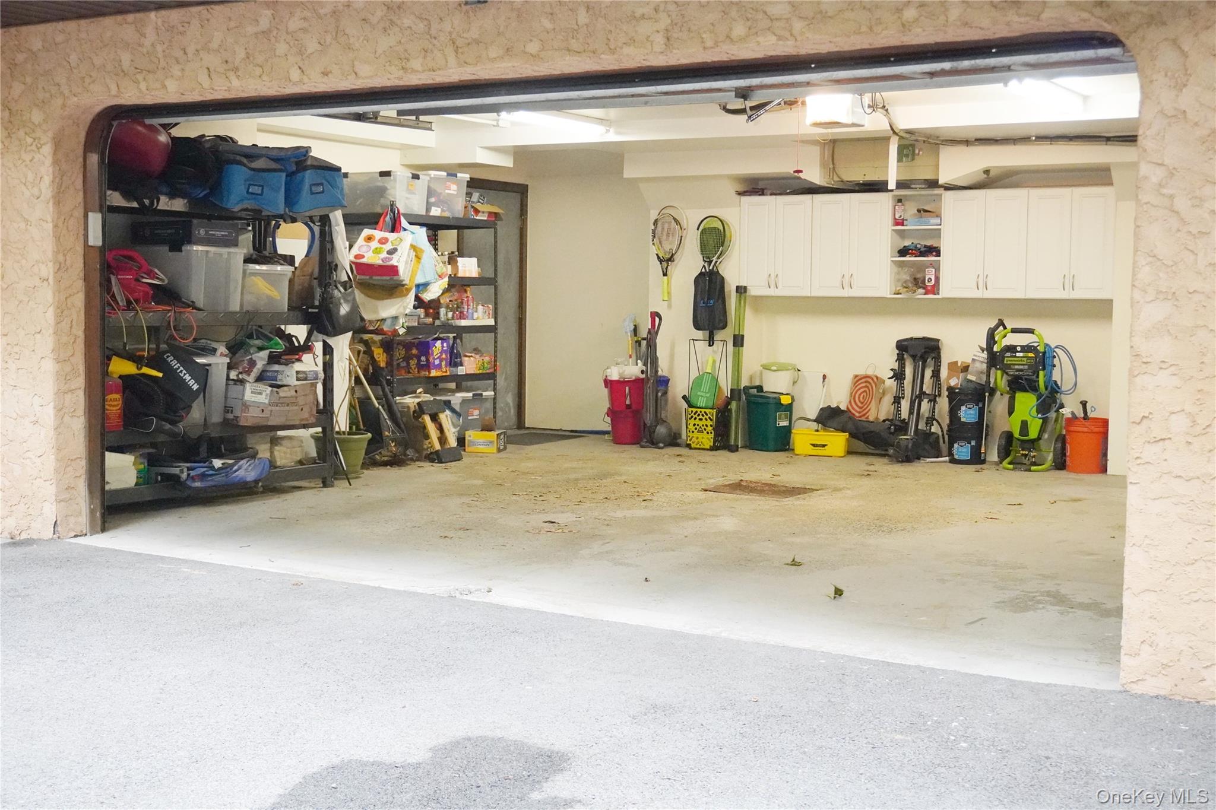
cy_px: 405
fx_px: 1570
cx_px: 608
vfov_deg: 28.9
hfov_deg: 42.3
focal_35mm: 46
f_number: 5
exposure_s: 1/160
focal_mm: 31
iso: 5000
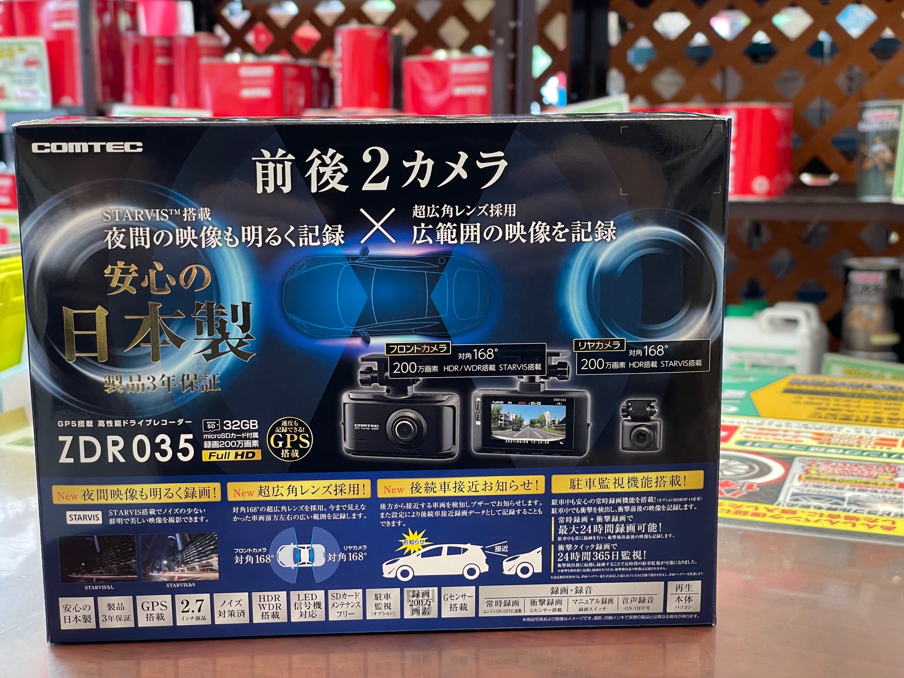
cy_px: 339
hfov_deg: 36.8
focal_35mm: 52
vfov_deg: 28.0
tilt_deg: -10.5
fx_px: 1358
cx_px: 452
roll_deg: +0.8
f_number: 2
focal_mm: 6
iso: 200
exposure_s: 1/50
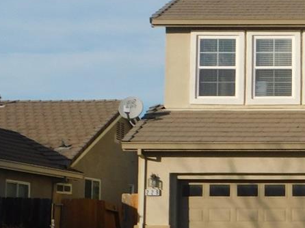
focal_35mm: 121
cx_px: 421
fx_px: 1066
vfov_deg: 12.2
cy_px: 146
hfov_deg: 15.3
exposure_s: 1/400
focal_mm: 6.3
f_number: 7
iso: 125
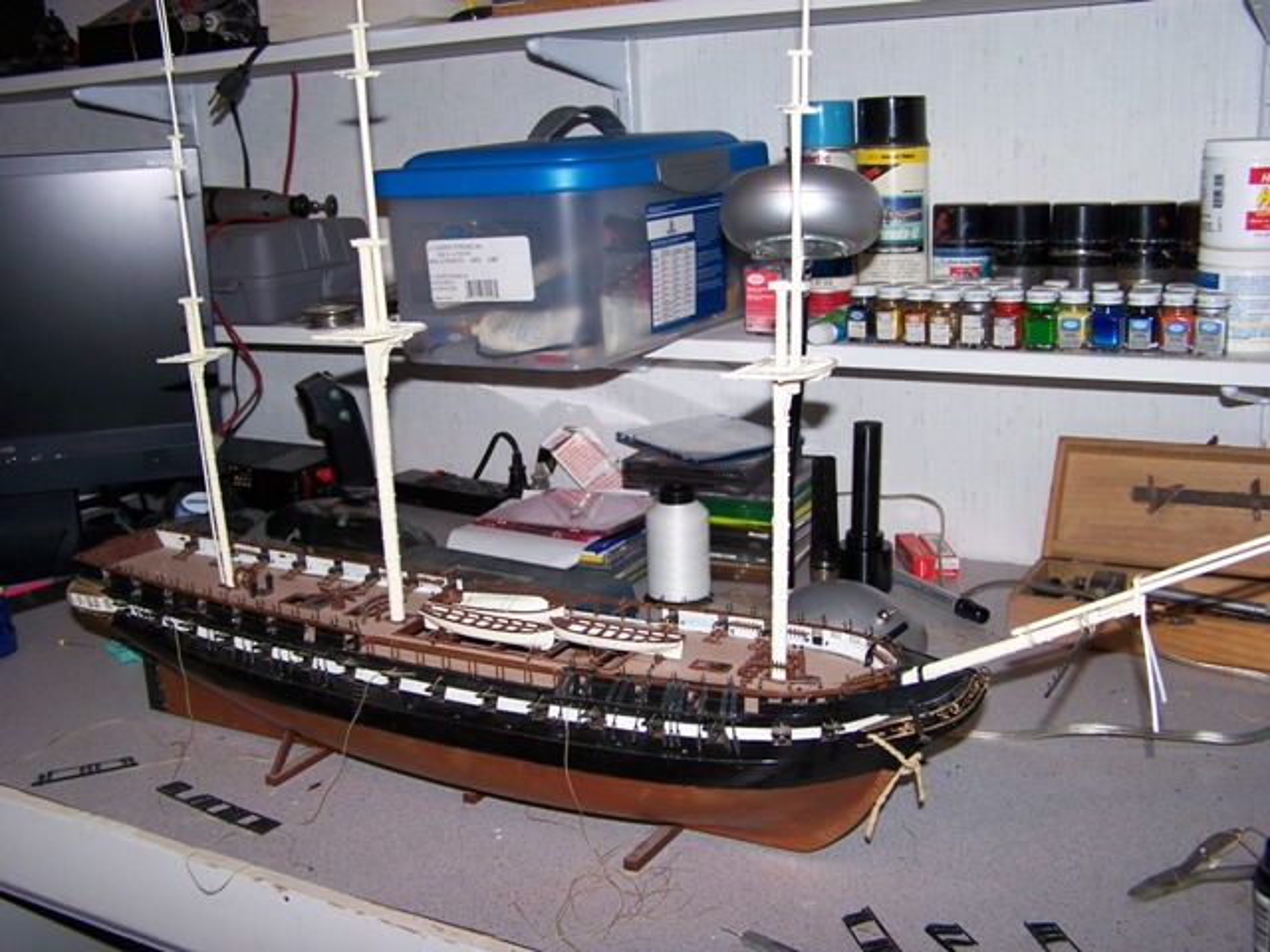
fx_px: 1394
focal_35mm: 38
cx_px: 635
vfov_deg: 37.7
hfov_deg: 49.0
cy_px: 476
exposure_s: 1/60
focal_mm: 6.3
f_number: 2.8
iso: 80
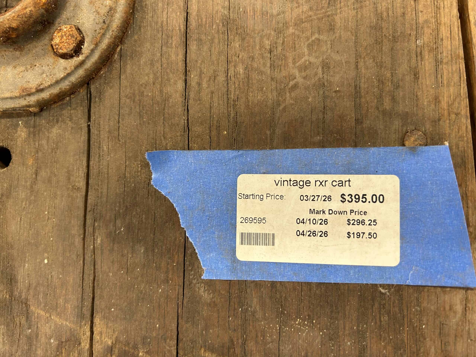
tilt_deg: -73.2
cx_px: 238
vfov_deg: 53.1
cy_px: 178
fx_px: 358
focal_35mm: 26
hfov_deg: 67.3
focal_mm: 5.7
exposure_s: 1/120
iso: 125
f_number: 1.5
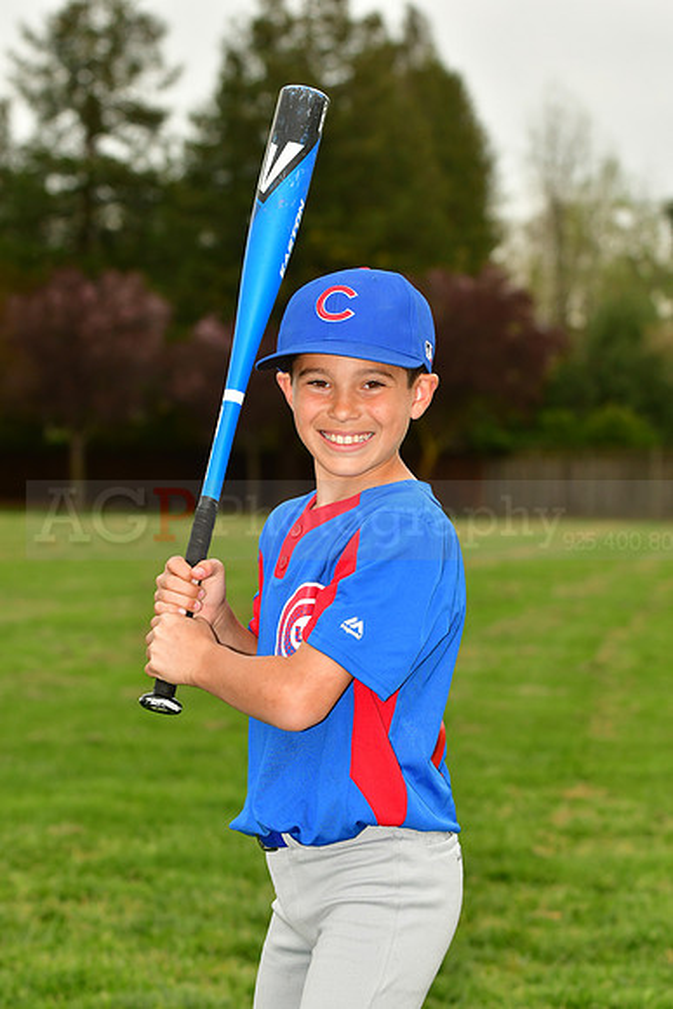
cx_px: 336
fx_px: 3615
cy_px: 504
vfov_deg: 15.9
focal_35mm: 129
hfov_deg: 10.6
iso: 400
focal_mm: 86
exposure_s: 1/800
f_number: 5
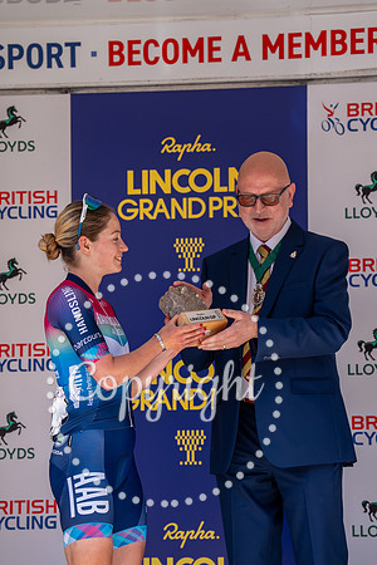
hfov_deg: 9.6
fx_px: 2246
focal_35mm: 143
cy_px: 282
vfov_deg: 14.3
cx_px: 188
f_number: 4
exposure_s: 1/1000
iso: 800
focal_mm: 143
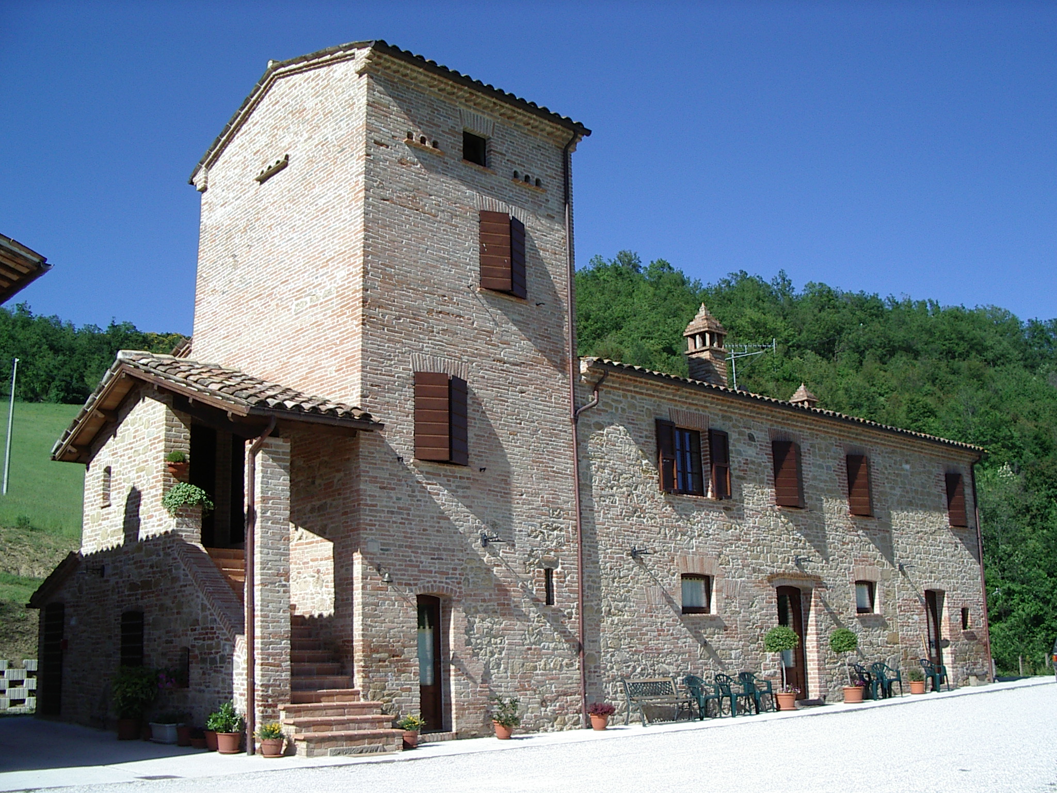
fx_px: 1160
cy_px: 396
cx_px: 528
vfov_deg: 37.7
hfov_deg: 49.0
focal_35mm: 38
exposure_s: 1/400
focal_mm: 5.8
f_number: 4.8
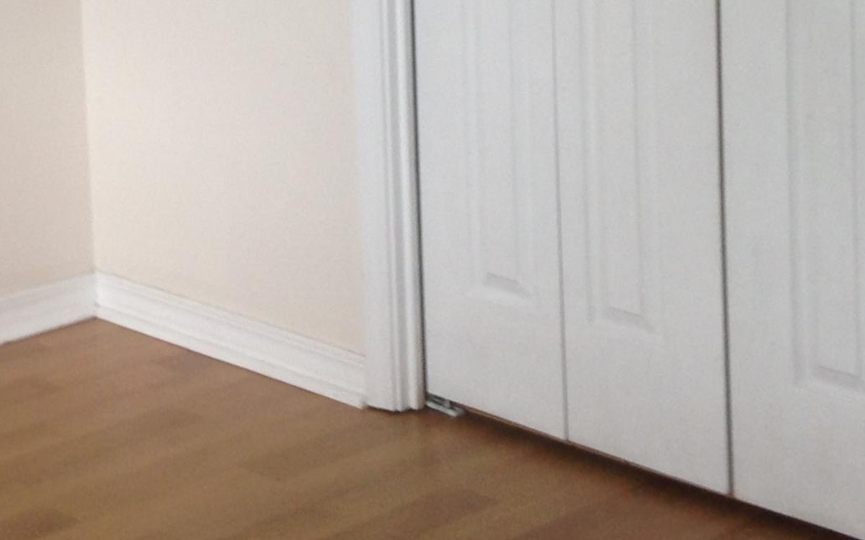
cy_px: -92
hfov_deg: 20.4
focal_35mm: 101
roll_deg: +1.6
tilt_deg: -9.2
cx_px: 191
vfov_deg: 12.7
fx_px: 2381
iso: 50
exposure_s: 1/20
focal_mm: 4.12
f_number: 2.4
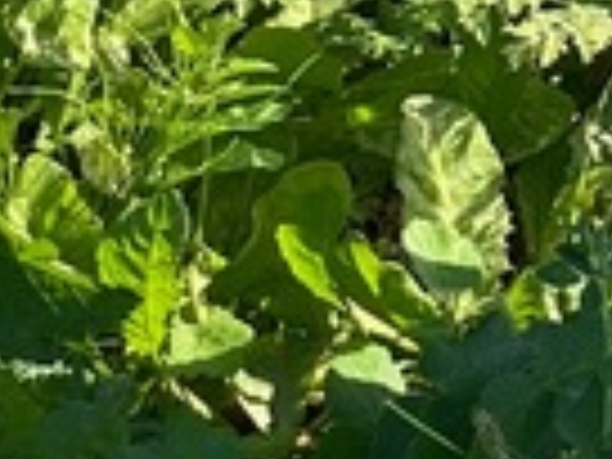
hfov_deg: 6.1
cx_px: 1701
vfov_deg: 4.8
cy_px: -180
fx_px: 5428
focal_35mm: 307
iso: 20
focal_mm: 6
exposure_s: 1/533
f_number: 2
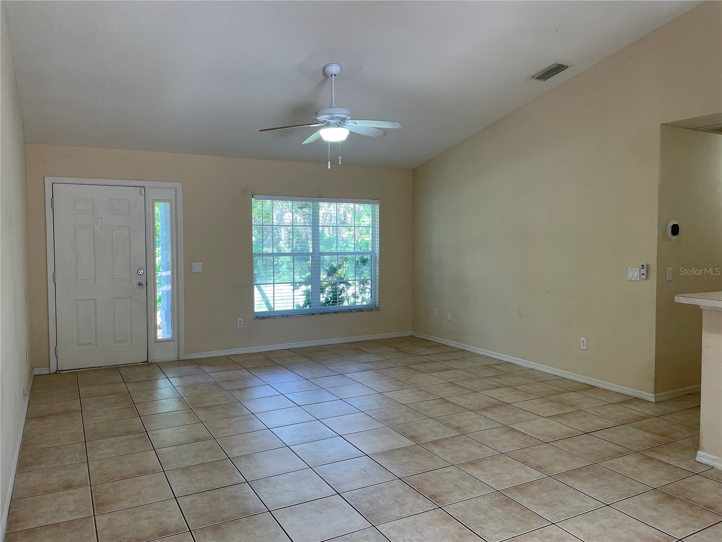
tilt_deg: -3.2
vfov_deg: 53.1
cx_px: 361
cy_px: 271
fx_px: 542
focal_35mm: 26
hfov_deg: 67.3
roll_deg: +0.6
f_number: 1.6
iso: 80
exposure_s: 1/120
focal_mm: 4.2
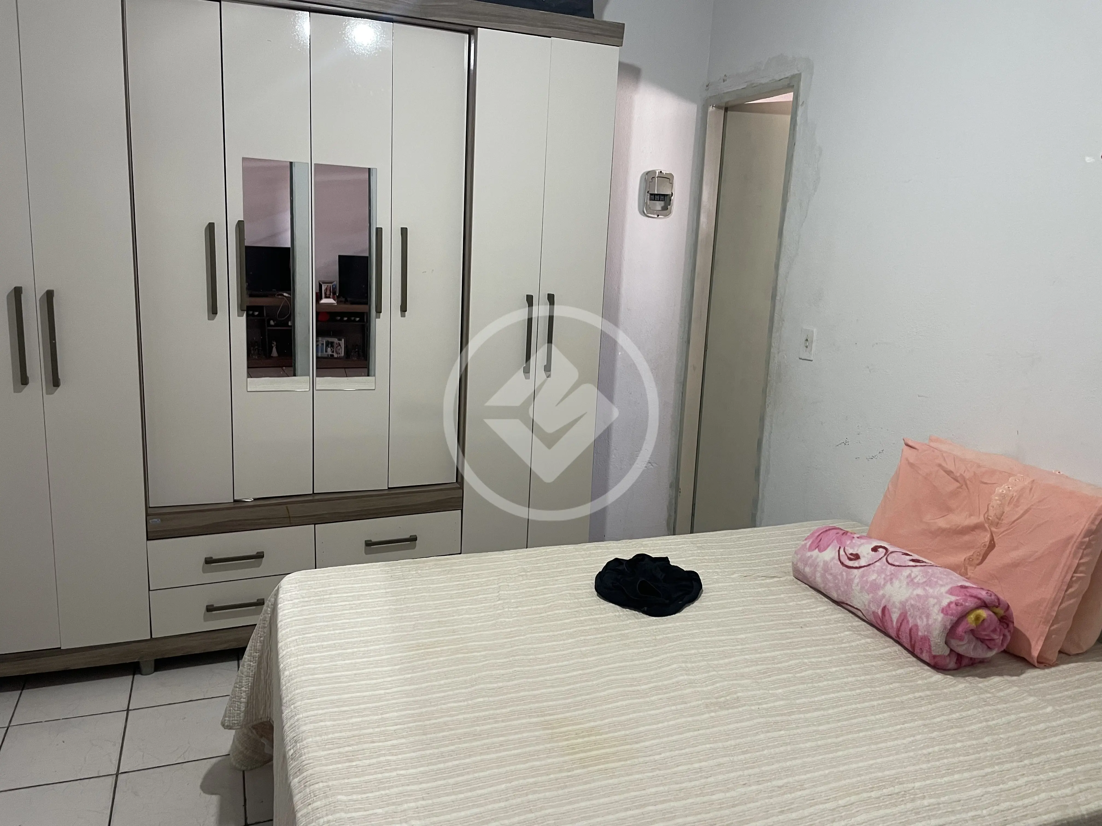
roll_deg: -1.9
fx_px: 828
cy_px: 413
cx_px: 551
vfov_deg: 53.1
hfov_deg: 67.3
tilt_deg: -11.5
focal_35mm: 26
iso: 250
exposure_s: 1/60
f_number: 1.6
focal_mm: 4.2
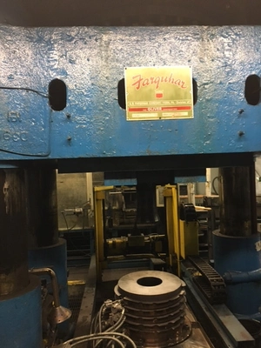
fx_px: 292
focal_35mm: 29
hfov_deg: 48.2
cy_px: 174
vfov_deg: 61.7
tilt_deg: -1.8
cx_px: 130
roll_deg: +1.2
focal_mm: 4.15
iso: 200
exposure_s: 1/24
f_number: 2.2
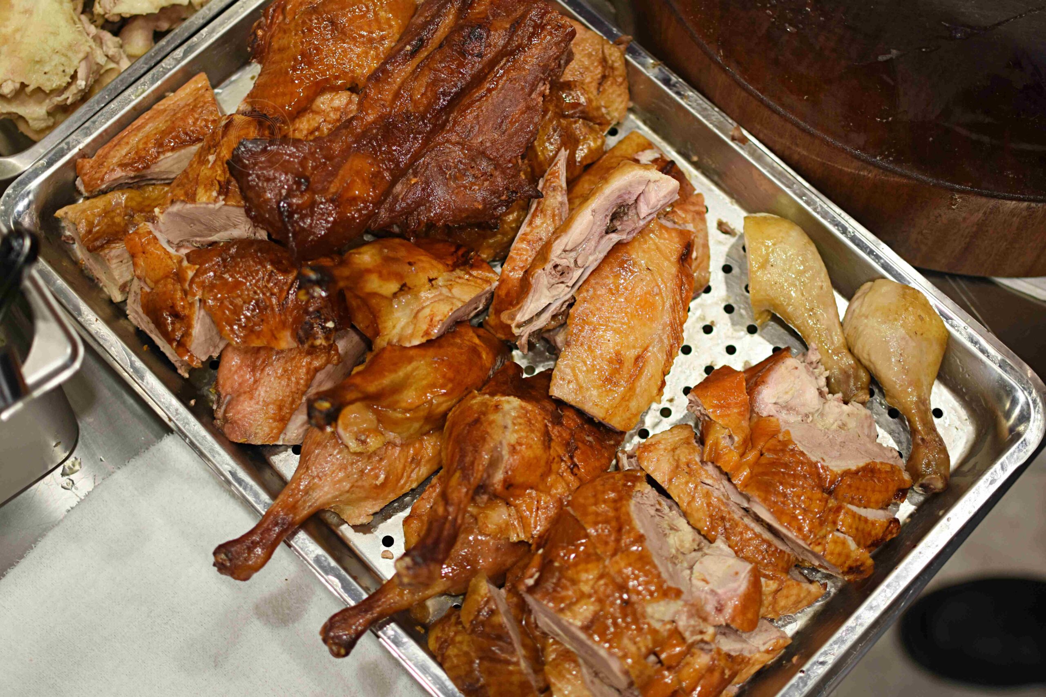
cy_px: 348
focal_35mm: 52
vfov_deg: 25.8
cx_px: 523
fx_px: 1525
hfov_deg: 37.8
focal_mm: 35
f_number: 1.8
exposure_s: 1/200
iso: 400
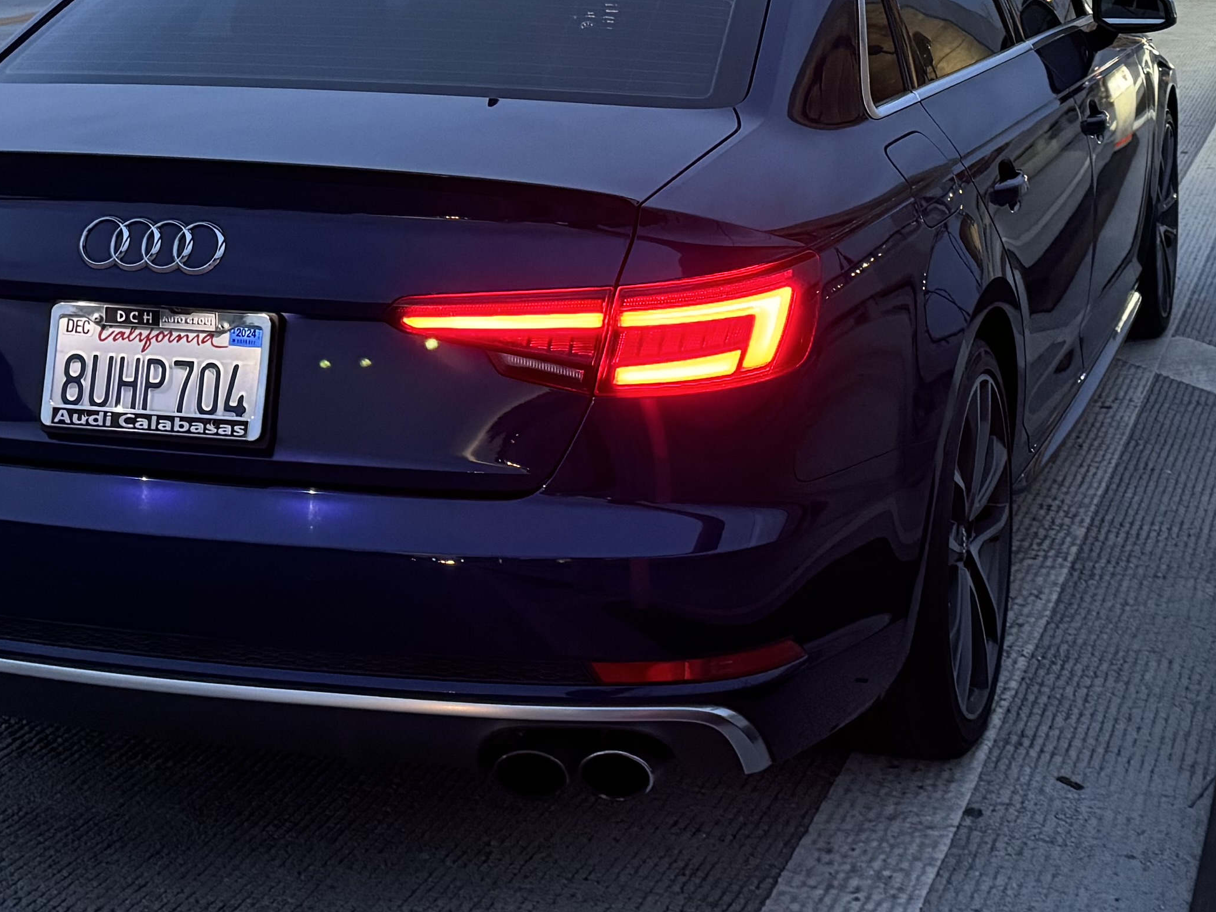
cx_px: 672
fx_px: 2319
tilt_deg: -7.1
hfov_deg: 29.4
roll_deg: +1.8
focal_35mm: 66
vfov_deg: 21.8
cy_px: 92
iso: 640
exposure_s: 1/60
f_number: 1.78
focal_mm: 6.86
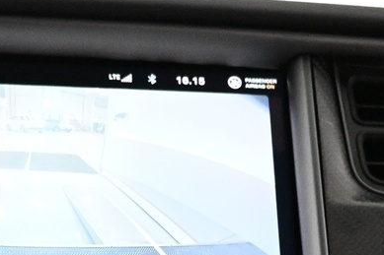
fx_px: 1066
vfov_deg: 12.2
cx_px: 35
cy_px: 502
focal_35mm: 100
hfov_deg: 20.0
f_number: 3.5
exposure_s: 1/80
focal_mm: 16
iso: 4000
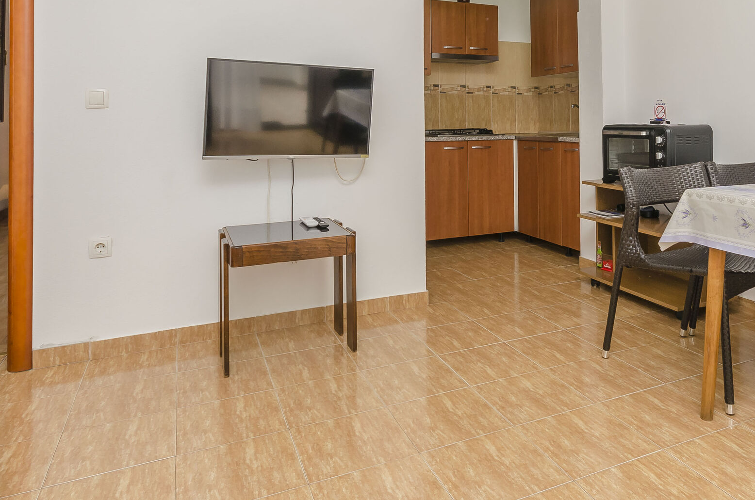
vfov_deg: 45.5
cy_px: 106
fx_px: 565
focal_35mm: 27
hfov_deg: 66.4
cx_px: 474
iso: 125
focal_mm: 10
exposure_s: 1/100
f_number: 8
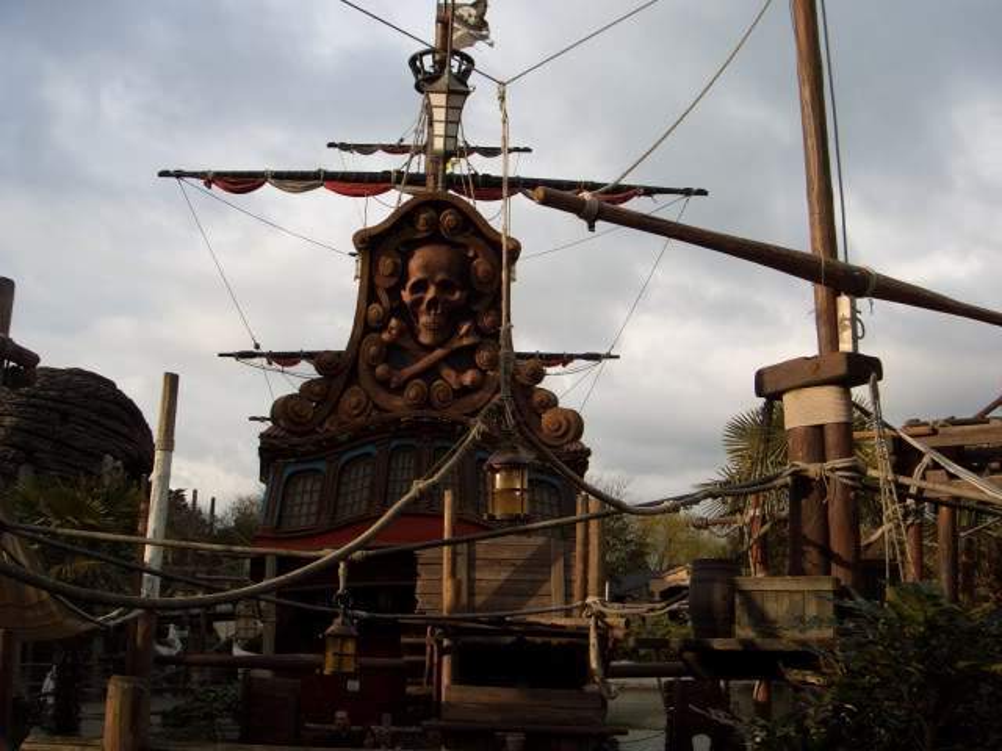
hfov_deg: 47.9
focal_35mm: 39
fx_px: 1129
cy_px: 376
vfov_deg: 36.8
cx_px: 501
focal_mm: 8
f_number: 4.8
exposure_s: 1/400
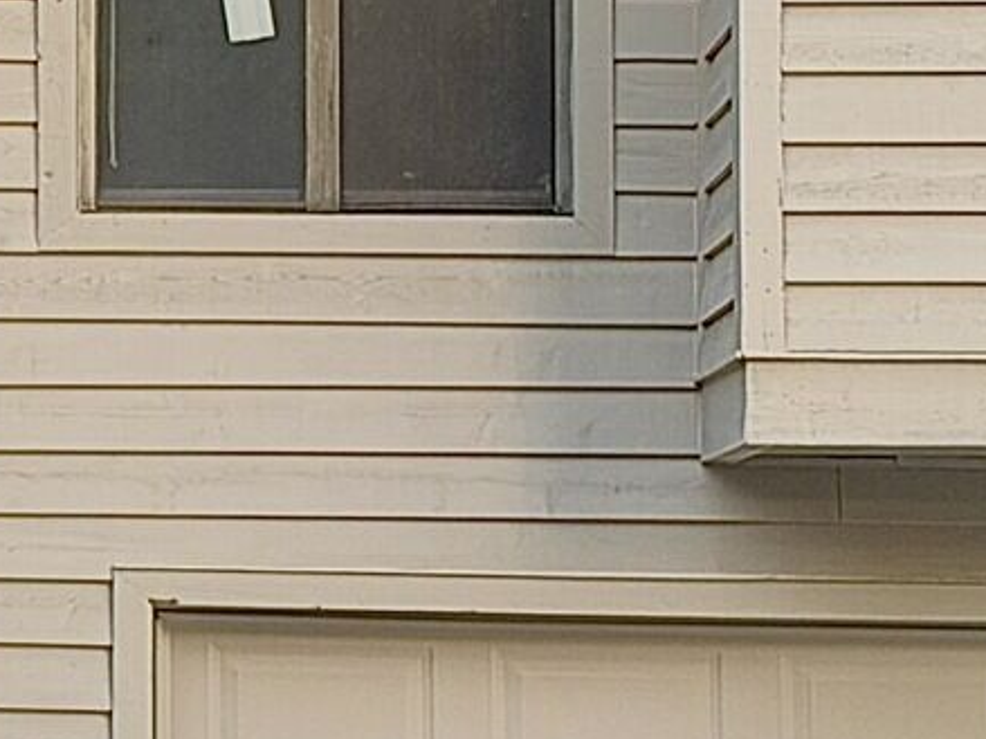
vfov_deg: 7.1
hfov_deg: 9.0
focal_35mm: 210
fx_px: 5980
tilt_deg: +6.0
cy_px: 175
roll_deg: -0.5
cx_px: -822
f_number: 1.8
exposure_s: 1/121
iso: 125
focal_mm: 6.93
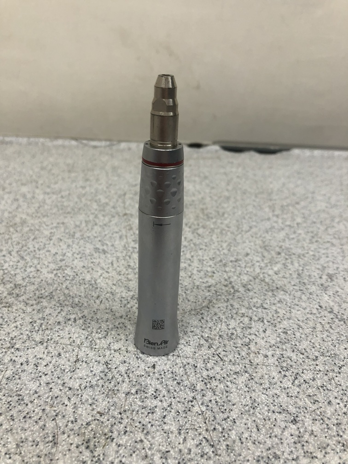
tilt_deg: -27.7
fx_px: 375
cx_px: 174
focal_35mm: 28
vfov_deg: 63.4
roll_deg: -6.1
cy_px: 232
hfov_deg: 49.7
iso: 64
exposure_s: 1/120
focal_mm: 3.99
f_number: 1.8
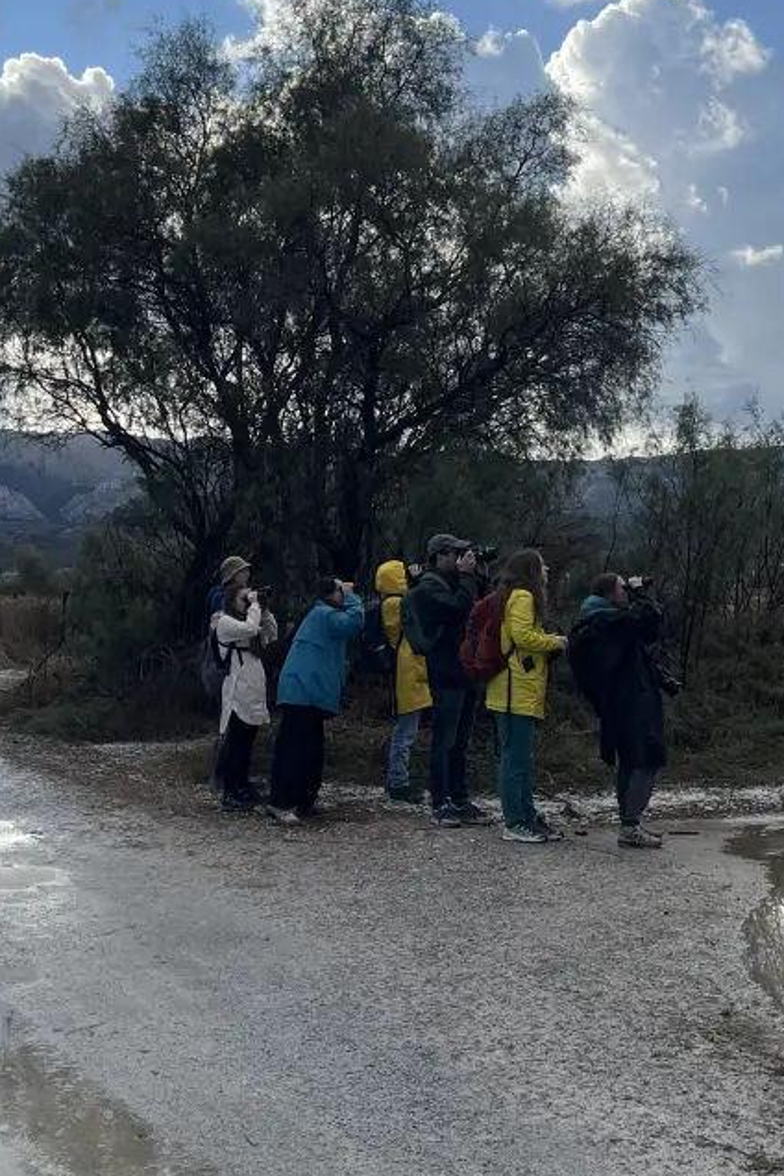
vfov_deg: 38.6
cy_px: 435
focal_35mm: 51
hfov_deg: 26.3
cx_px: 251
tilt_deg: +5.9
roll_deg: +0.5
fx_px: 1666
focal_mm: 5.1
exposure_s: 1/3521
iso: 50
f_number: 1.6
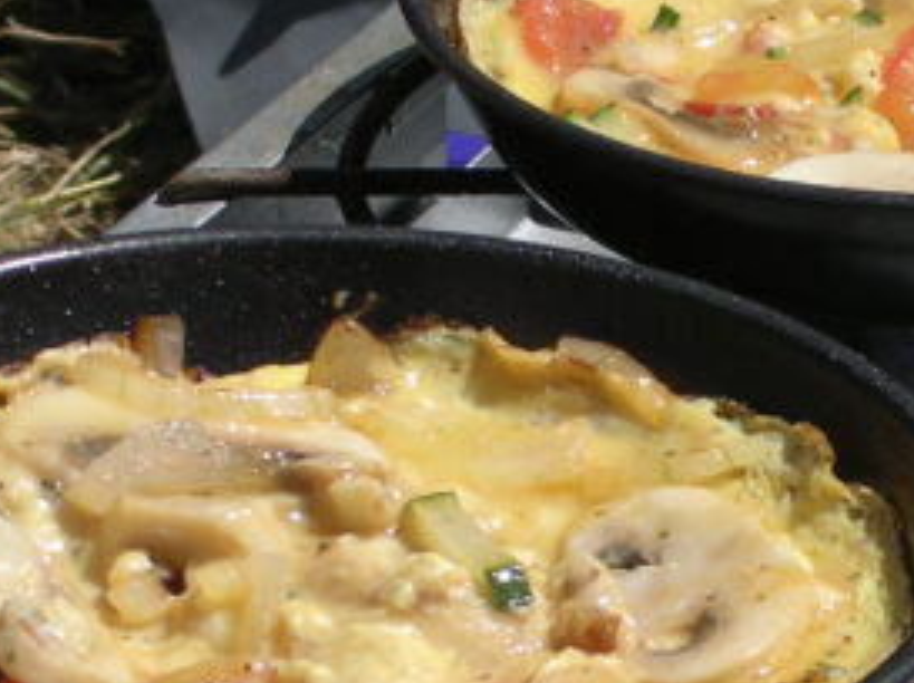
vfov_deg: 5.5
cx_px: 814
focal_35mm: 270
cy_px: 556
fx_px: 7120
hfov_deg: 7.3
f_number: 4.9
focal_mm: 17.4
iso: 100
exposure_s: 1/680
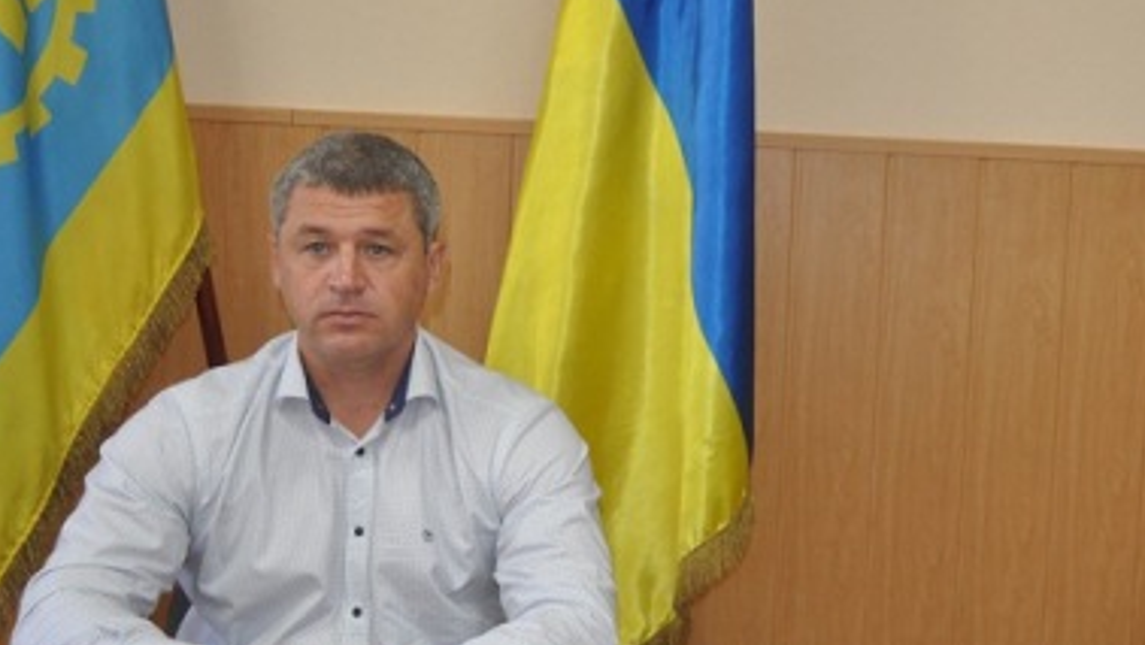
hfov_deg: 30.0
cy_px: 316
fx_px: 2096
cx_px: 888
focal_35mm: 69
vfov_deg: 17.5
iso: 640
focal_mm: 26
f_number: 4.2
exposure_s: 1/80
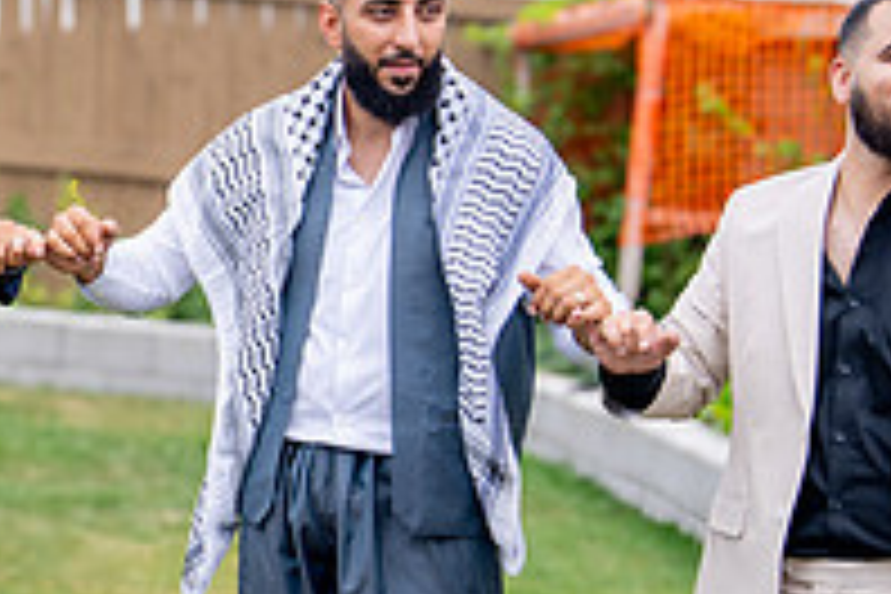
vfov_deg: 10.8
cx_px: -243
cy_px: 479
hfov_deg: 15.5
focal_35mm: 126
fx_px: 3118
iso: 100
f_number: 2.8
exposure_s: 1/400
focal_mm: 43
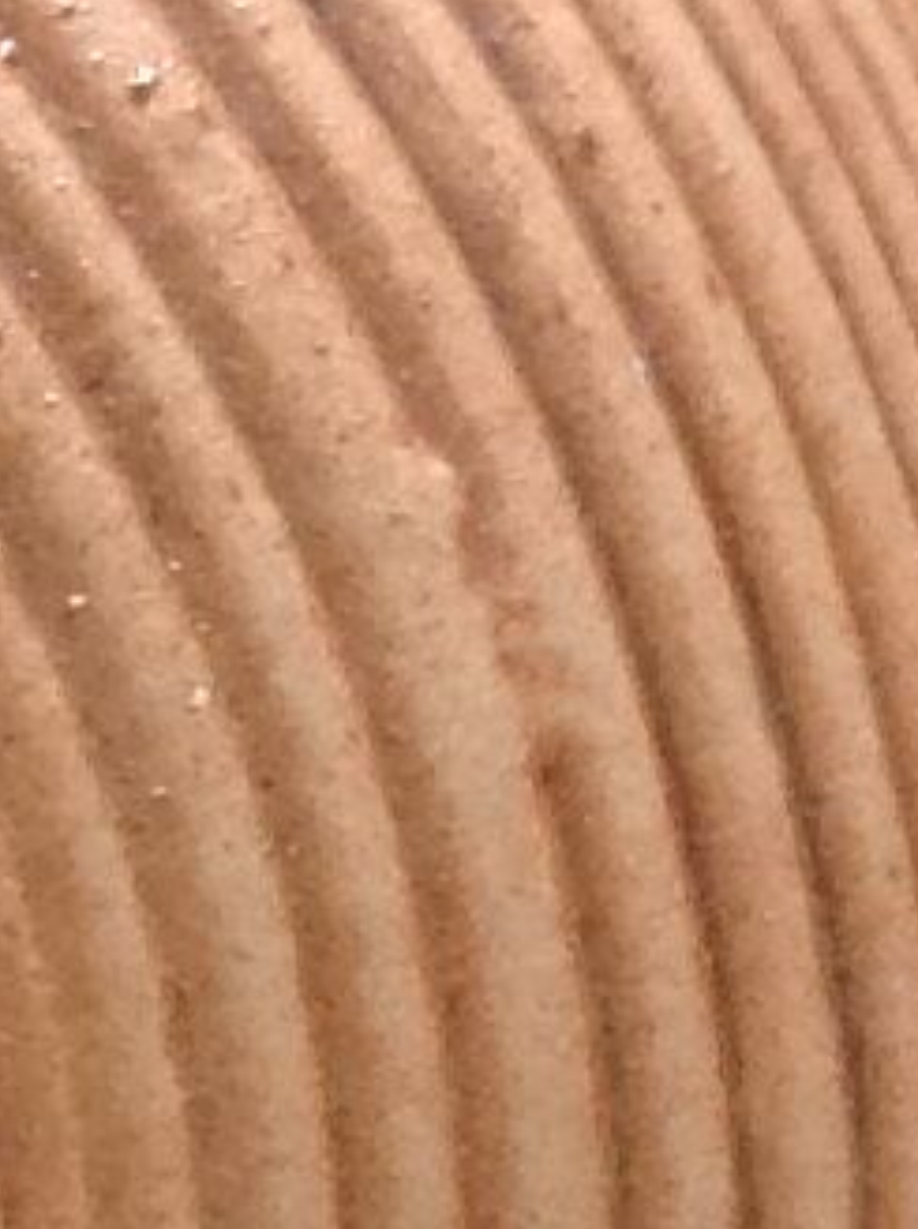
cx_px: -1634
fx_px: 9820
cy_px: 1296
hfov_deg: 5.1
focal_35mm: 277
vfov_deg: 7.1
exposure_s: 1/15
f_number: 2.4
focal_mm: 4.28
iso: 125
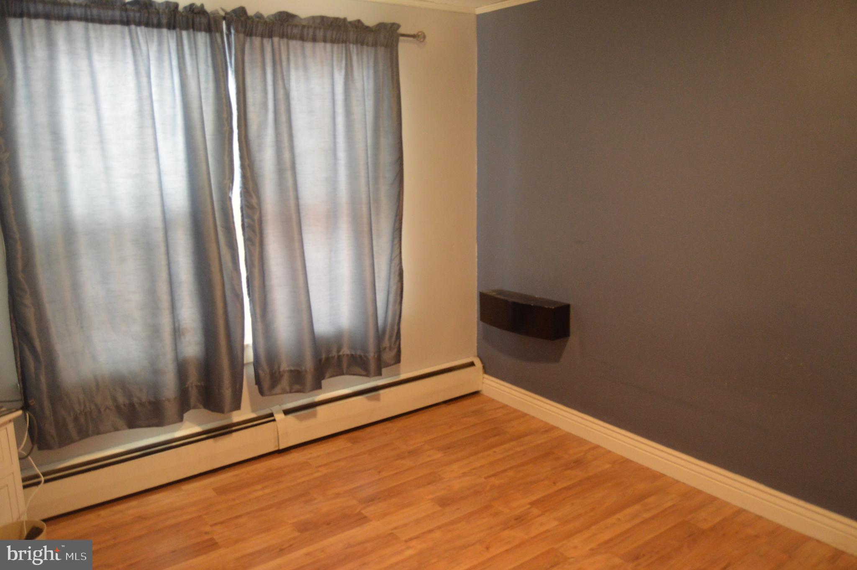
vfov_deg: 47.8
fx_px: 642
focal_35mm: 27
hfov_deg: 67.4
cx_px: 428
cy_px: 285
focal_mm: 18
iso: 1800
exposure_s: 1/60
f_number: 3.5
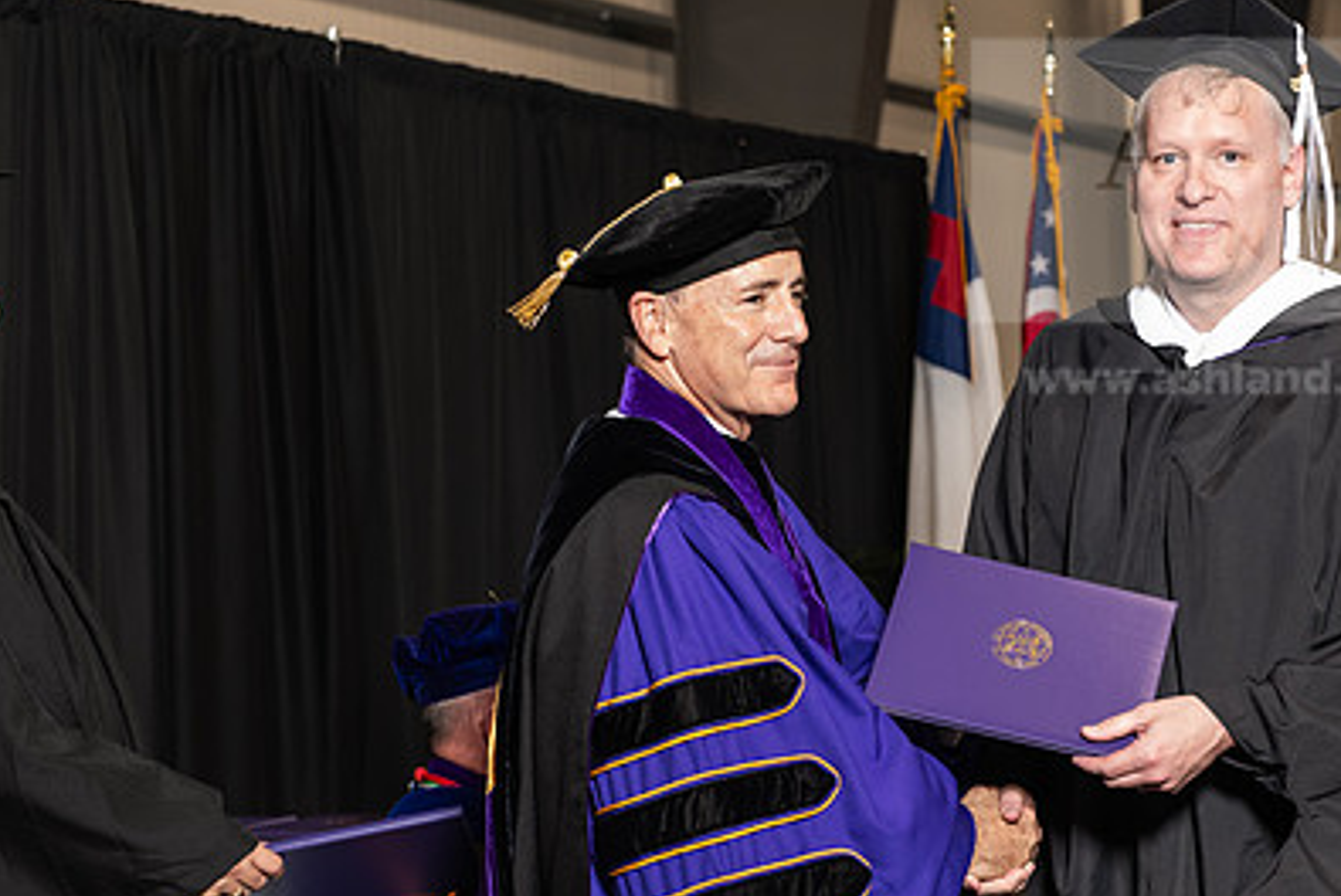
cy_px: 450
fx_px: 3392
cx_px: 869
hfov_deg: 22.3
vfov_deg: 15.1
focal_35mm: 91
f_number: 5
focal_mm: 62
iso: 2000
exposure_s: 1/125
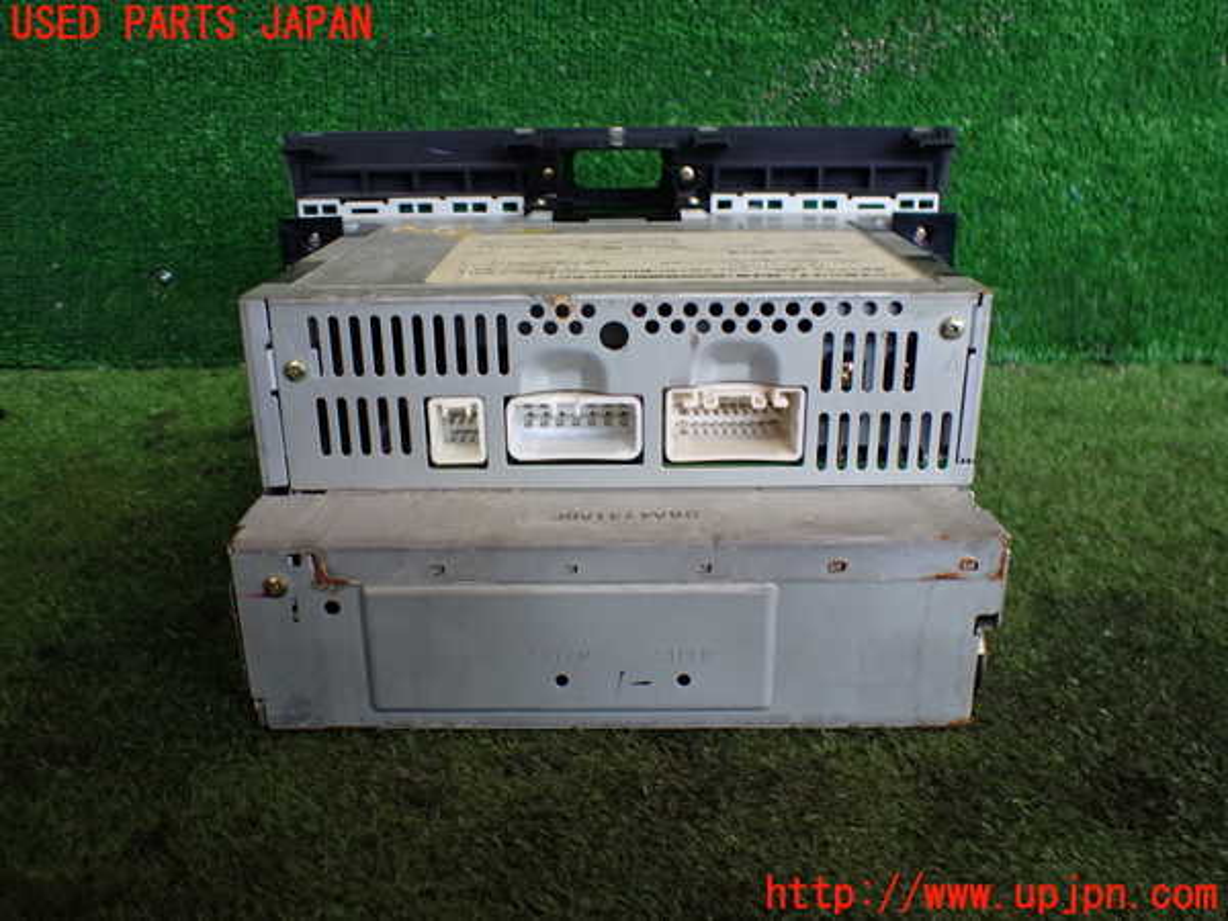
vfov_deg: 46.8
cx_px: 614
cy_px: 460
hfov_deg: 60.0
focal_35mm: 30
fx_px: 1064
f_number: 2.3
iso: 200
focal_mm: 5.4
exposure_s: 1/125
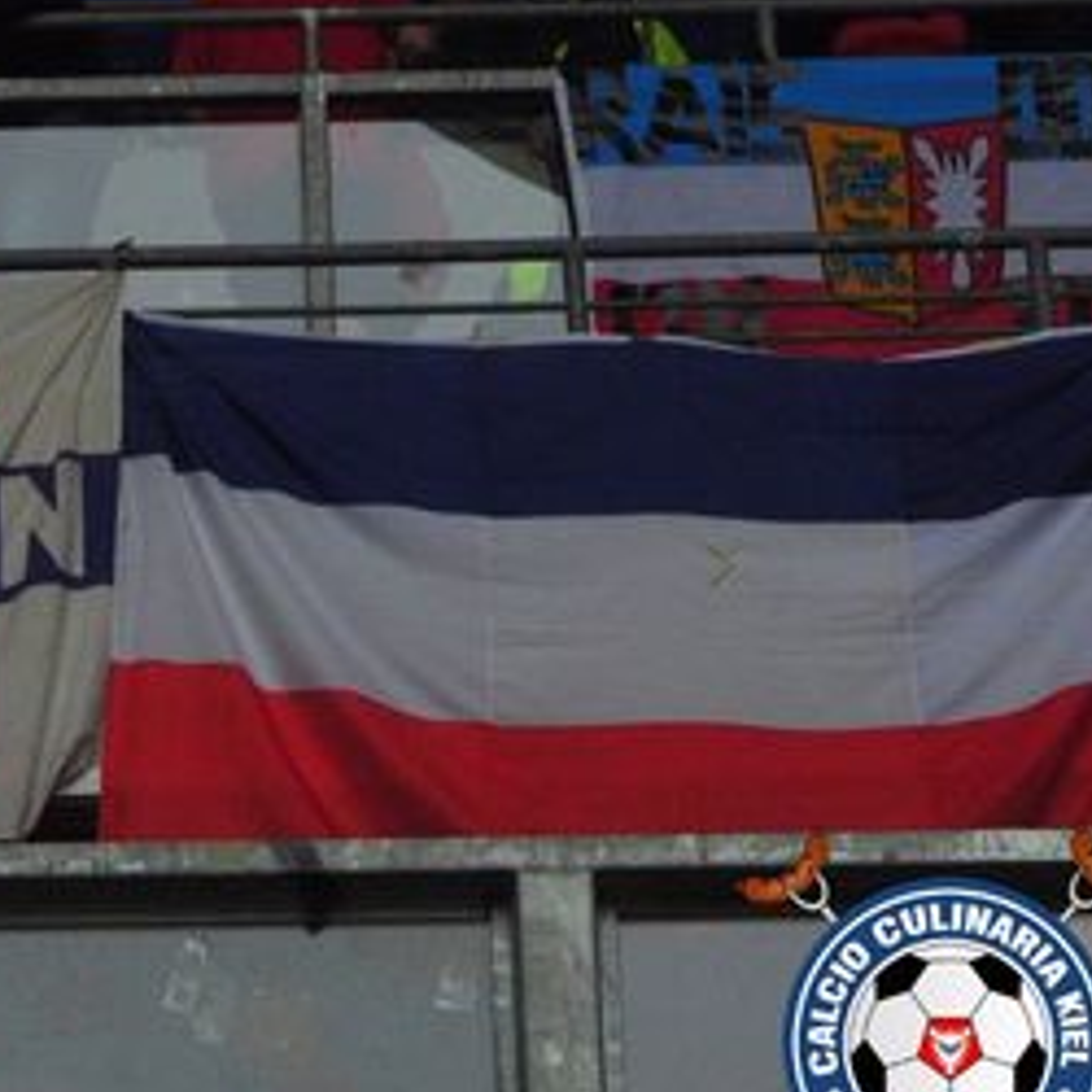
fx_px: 5709
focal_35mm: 160
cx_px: -4
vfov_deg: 10.9
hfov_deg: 10.8
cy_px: 467
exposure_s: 1/1000
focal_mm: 55
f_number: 5.6
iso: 500
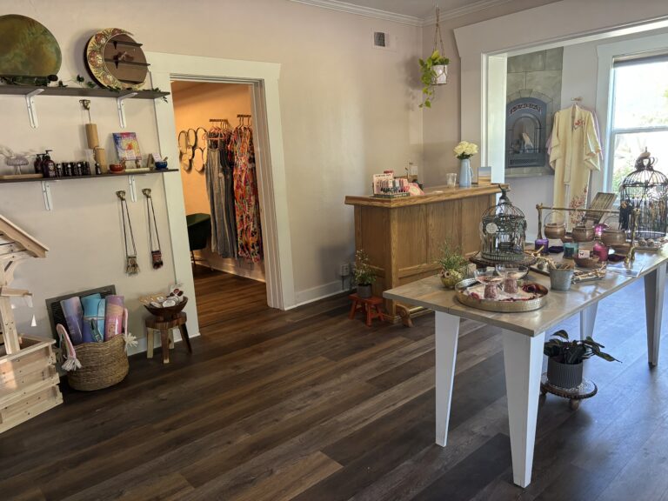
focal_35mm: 26
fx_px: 502
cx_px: 334
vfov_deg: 53.1
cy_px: 250
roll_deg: +2.9
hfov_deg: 67.3
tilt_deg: -11.5
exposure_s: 1/60
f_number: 1.6
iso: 250
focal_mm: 5.96
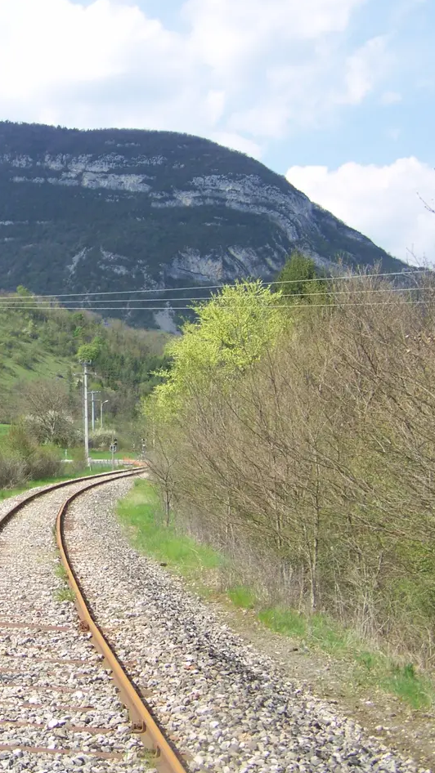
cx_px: -29
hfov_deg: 20.5
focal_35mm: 56
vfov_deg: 37.2
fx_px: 1149
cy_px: 389
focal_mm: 6.3
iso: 80
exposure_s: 1/500
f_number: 4
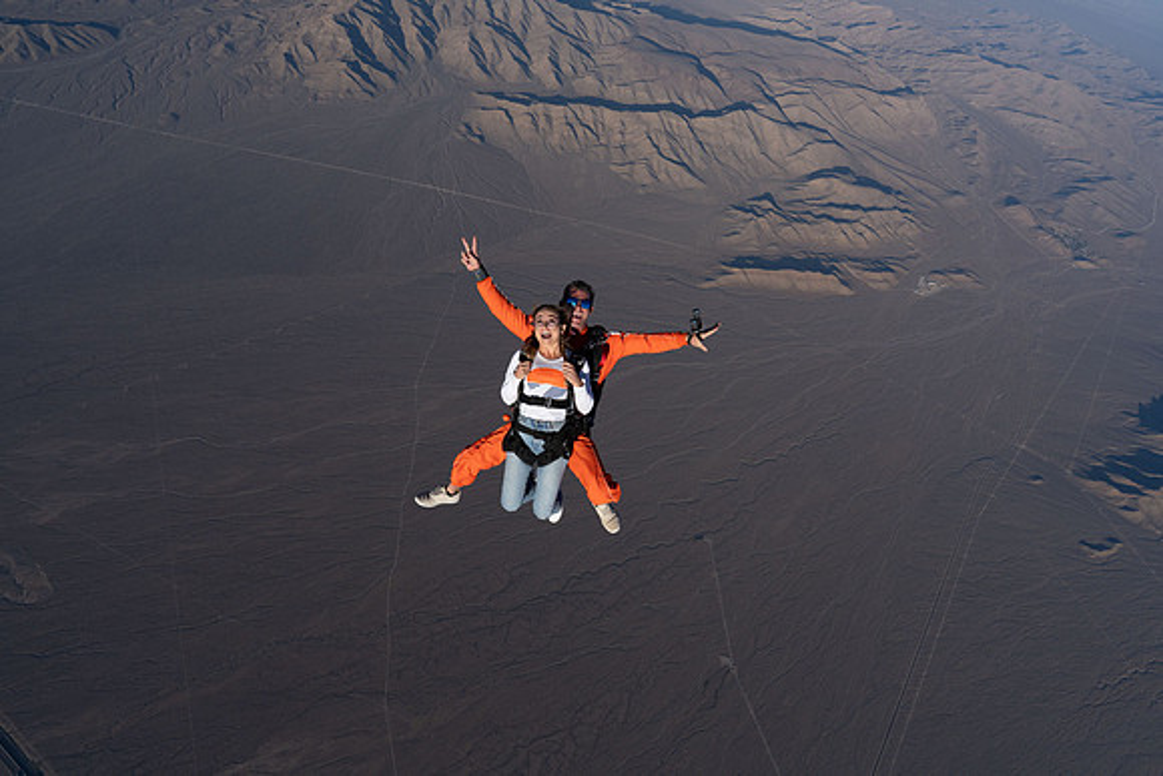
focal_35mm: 24
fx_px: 775
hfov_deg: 73.7
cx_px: 582
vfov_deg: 53.2
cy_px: 388
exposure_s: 1/2000
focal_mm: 24
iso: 800
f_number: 11
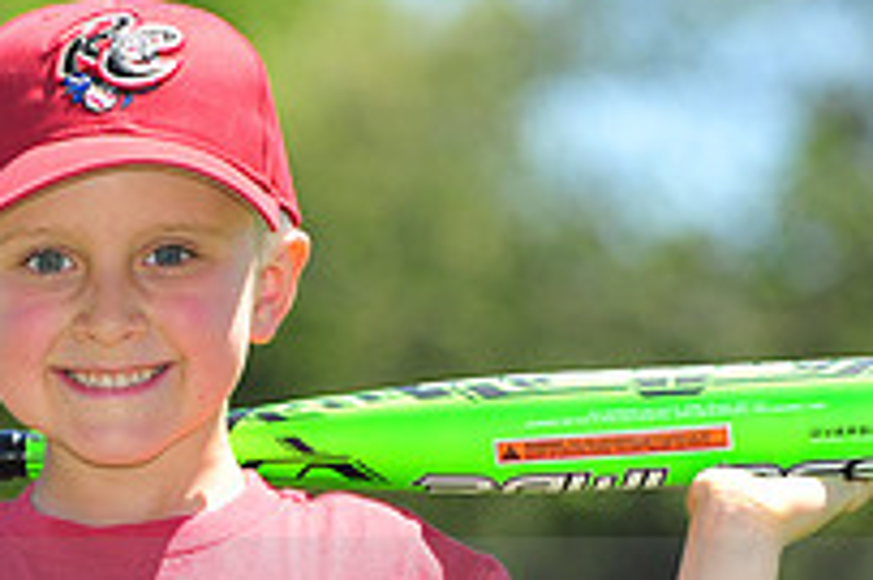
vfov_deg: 3.0
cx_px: 103
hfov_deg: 4.5
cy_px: 593
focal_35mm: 458
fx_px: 11097
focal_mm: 160
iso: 200
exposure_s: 1/640
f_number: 4.5
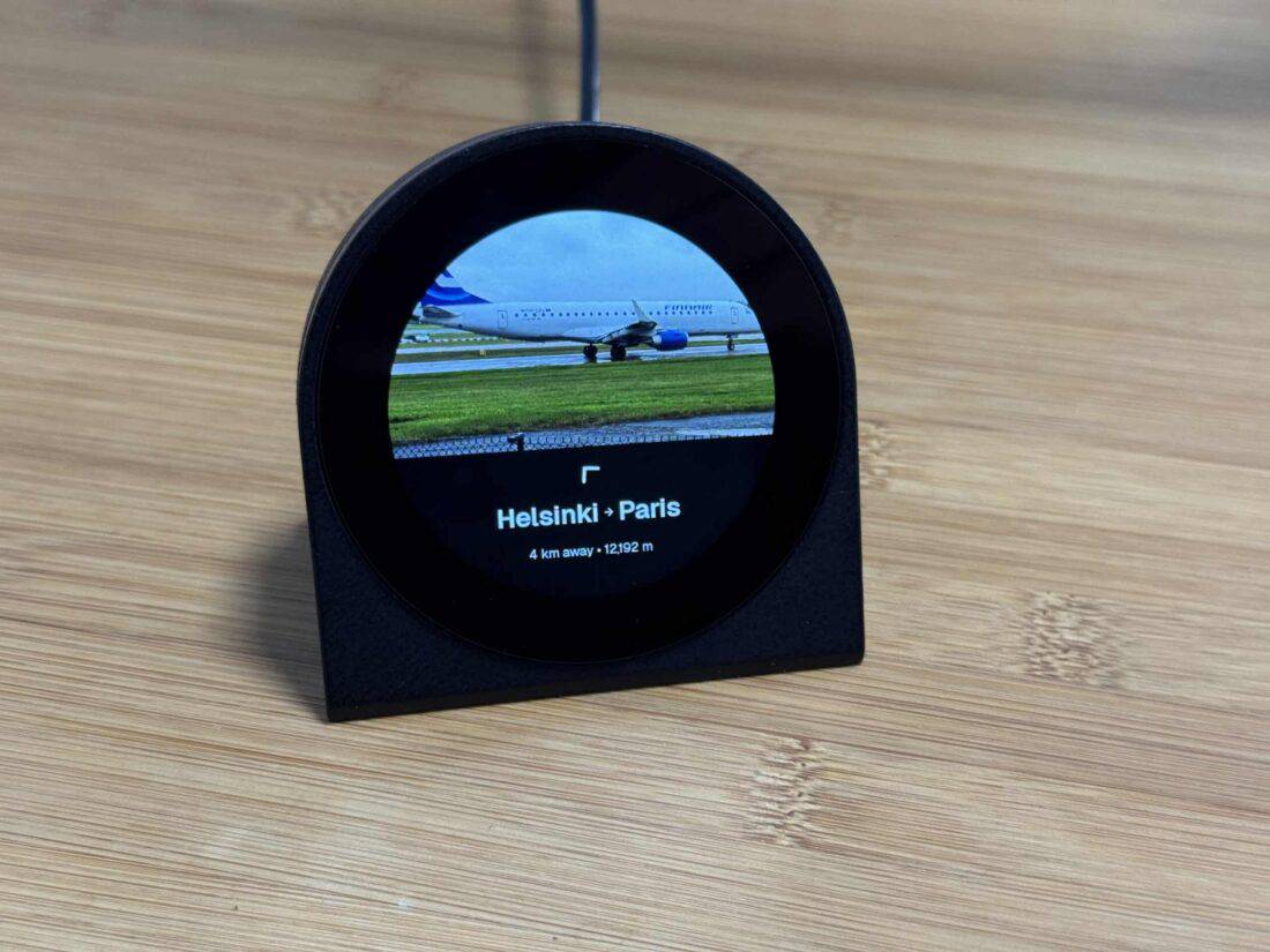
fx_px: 1761
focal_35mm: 48
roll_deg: -0.5
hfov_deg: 39.7
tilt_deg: -36.6
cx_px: 635
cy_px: 476
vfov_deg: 30.3
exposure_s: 1/85
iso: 100
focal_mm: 6.76
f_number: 1.78
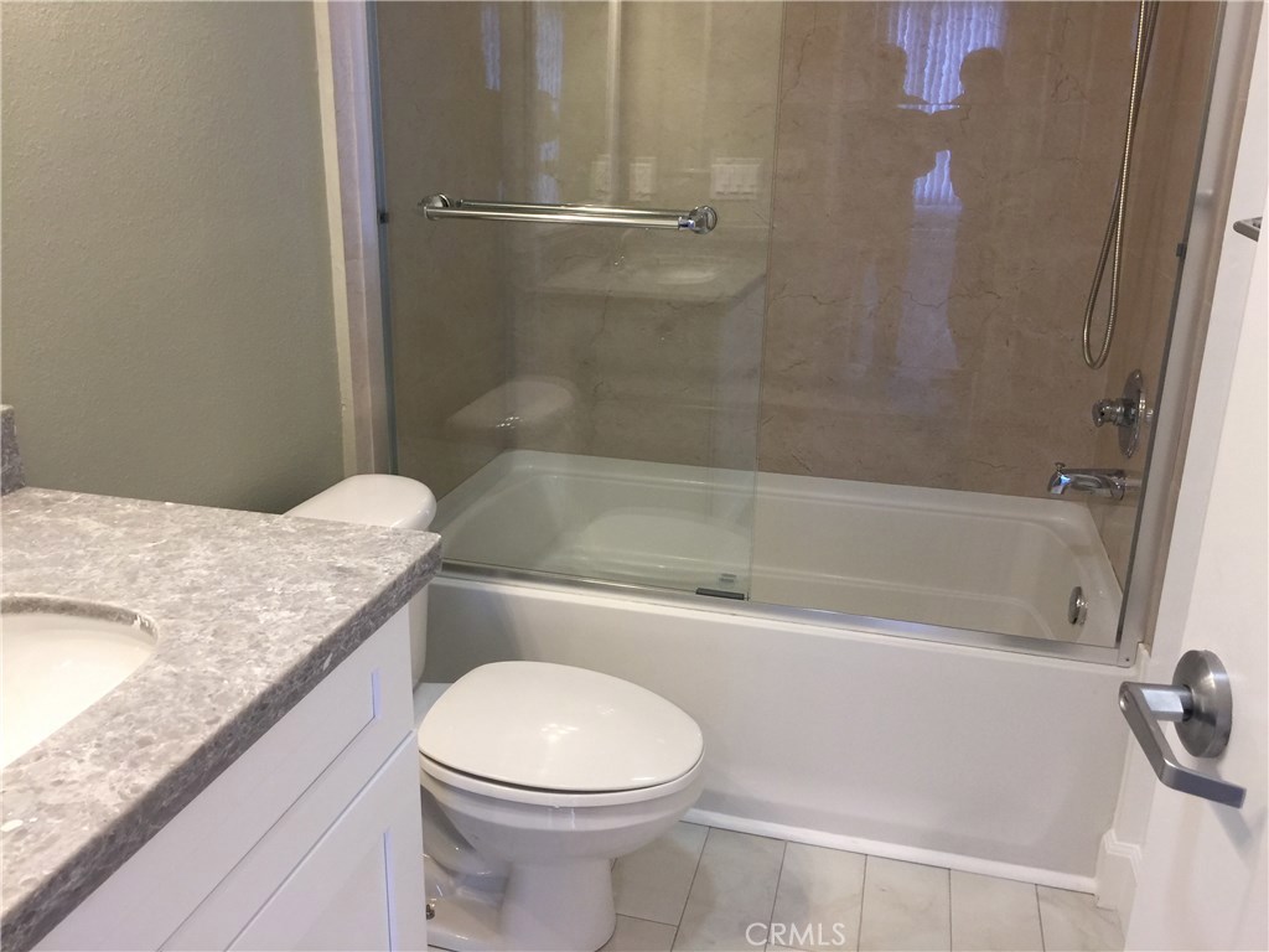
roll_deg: -2.1
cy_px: 476
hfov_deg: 61.7
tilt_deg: -18.4
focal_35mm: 29
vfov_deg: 48.2
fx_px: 1063
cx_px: 634
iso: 32
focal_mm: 4.15
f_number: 2.2
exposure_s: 1/15
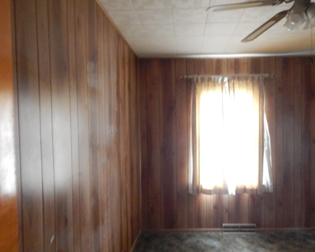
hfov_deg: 63.5
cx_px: 188
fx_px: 252
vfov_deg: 53.0
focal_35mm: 27
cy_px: 143
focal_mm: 4
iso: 800
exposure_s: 1/8
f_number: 3
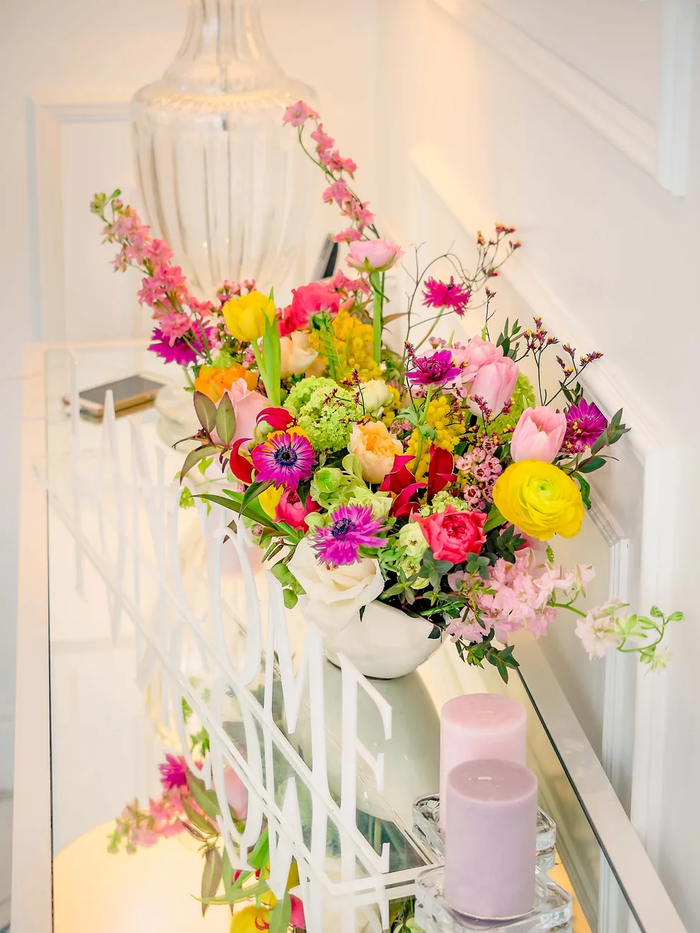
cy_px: 466
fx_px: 2157
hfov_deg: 18.4
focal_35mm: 80
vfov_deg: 24.4
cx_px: 350
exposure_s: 1/80
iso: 200
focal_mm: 40
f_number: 2.8
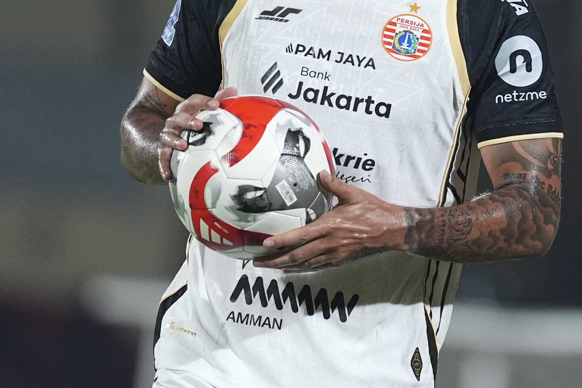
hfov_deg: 2.9
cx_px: 398
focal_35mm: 714
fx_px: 11543
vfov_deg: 1.9
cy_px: 0
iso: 2500
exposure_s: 1/1250
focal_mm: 300
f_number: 2.8
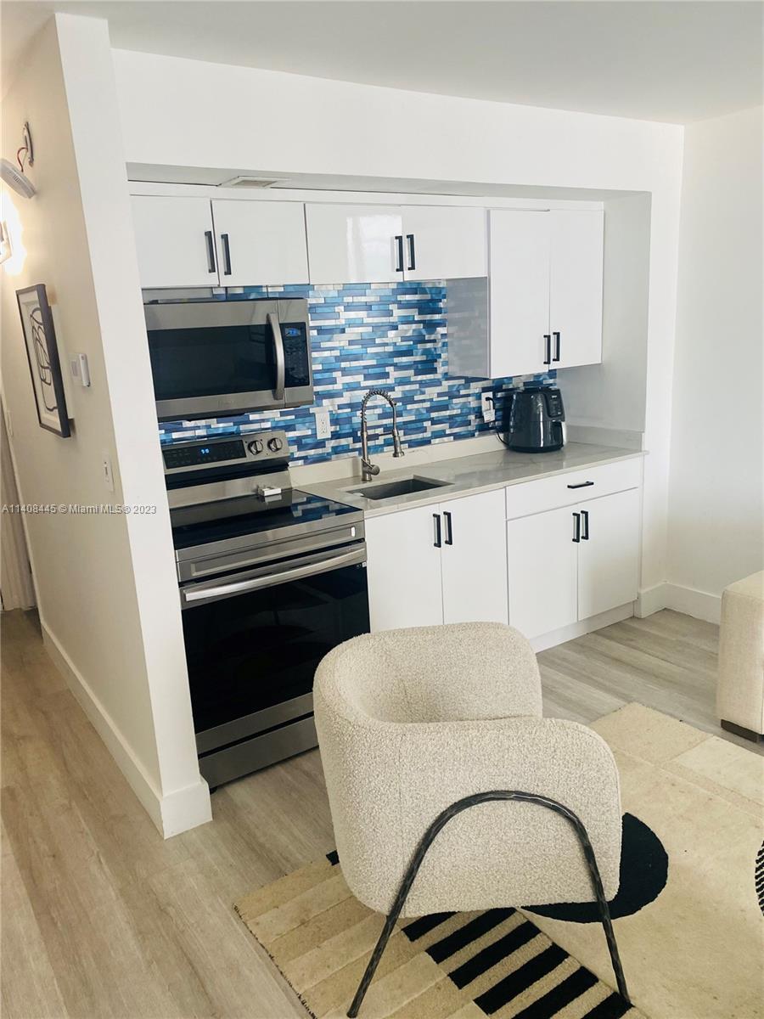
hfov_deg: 53.1
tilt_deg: -13.5
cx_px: 382
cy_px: 510
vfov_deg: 67.3
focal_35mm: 26
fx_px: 765
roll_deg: +3.1
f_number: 1.8
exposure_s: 1/113
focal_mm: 4.25
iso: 125
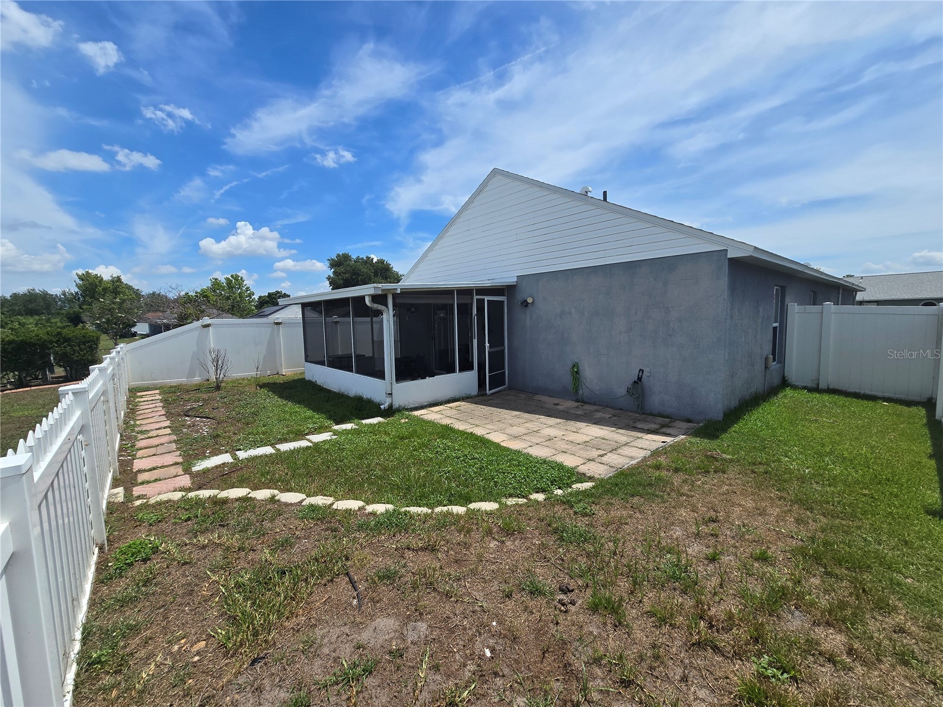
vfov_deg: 89.9
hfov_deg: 106.2
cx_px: 472
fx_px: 354
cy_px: 354
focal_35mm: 13
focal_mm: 2.2
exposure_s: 1/3409
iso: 50
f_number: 2.2
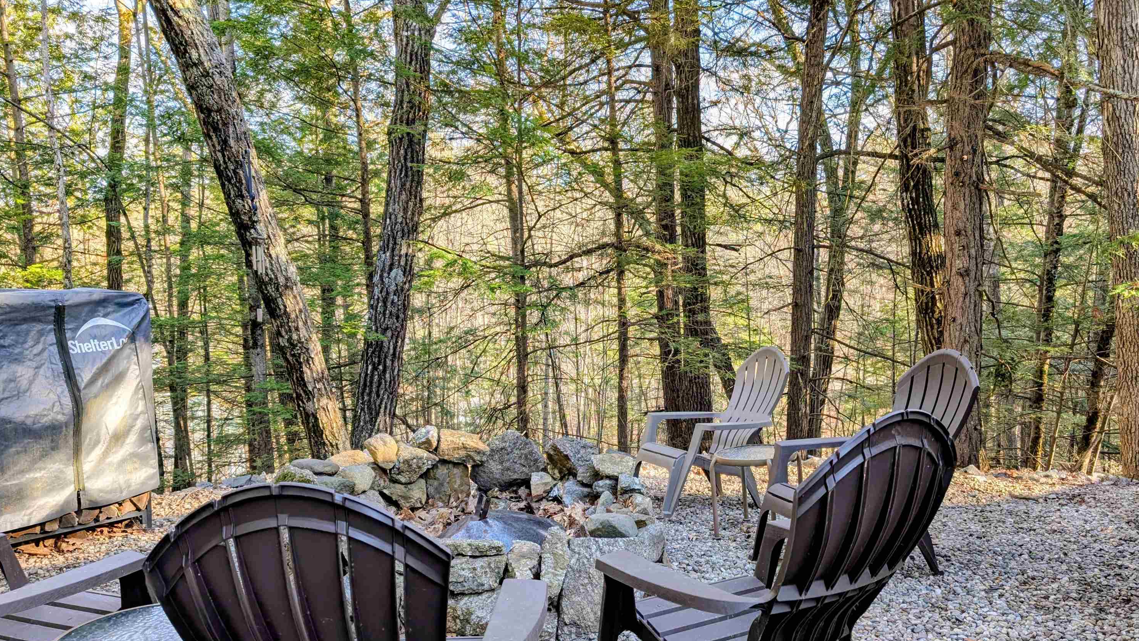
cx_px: 573
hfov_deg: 69.9
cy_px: 404
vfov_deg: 42.5
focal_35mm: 27
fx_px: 815
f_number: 1.68
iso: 19
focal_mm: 6.9
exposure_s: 1/121
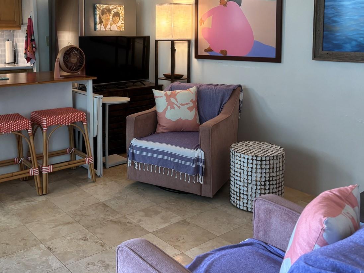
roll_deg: -0.1
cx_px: 143
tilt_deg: -6.6
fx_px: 400
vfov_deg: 37.0
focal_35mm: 38
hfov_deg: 48.6
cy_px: 77
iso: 200
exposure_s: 1/60
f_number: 1.6
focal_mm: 5.96
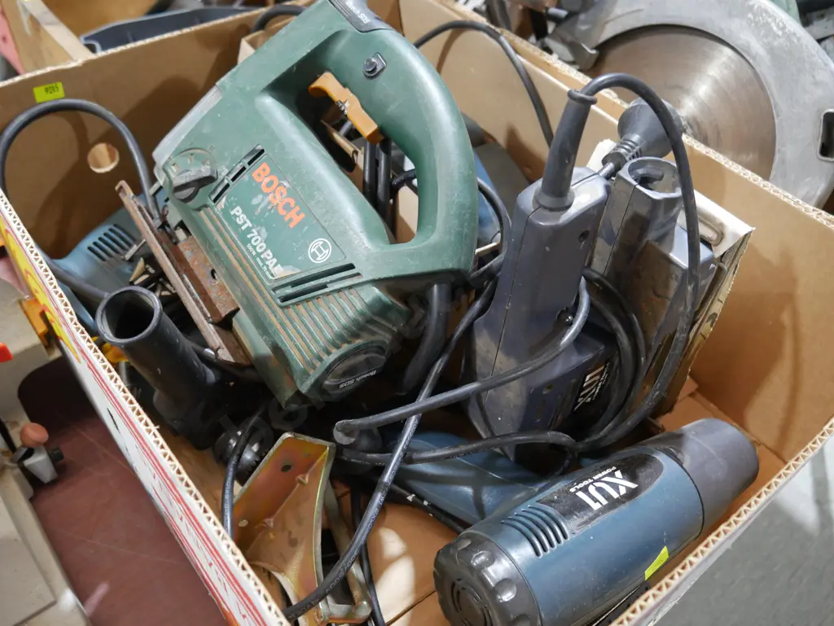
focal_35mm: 30
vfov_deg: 46.8
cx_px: 417
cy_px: 313
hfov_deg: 59.9
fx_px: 723
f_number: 3.6
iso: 1600
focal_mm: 15
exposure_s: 1/60
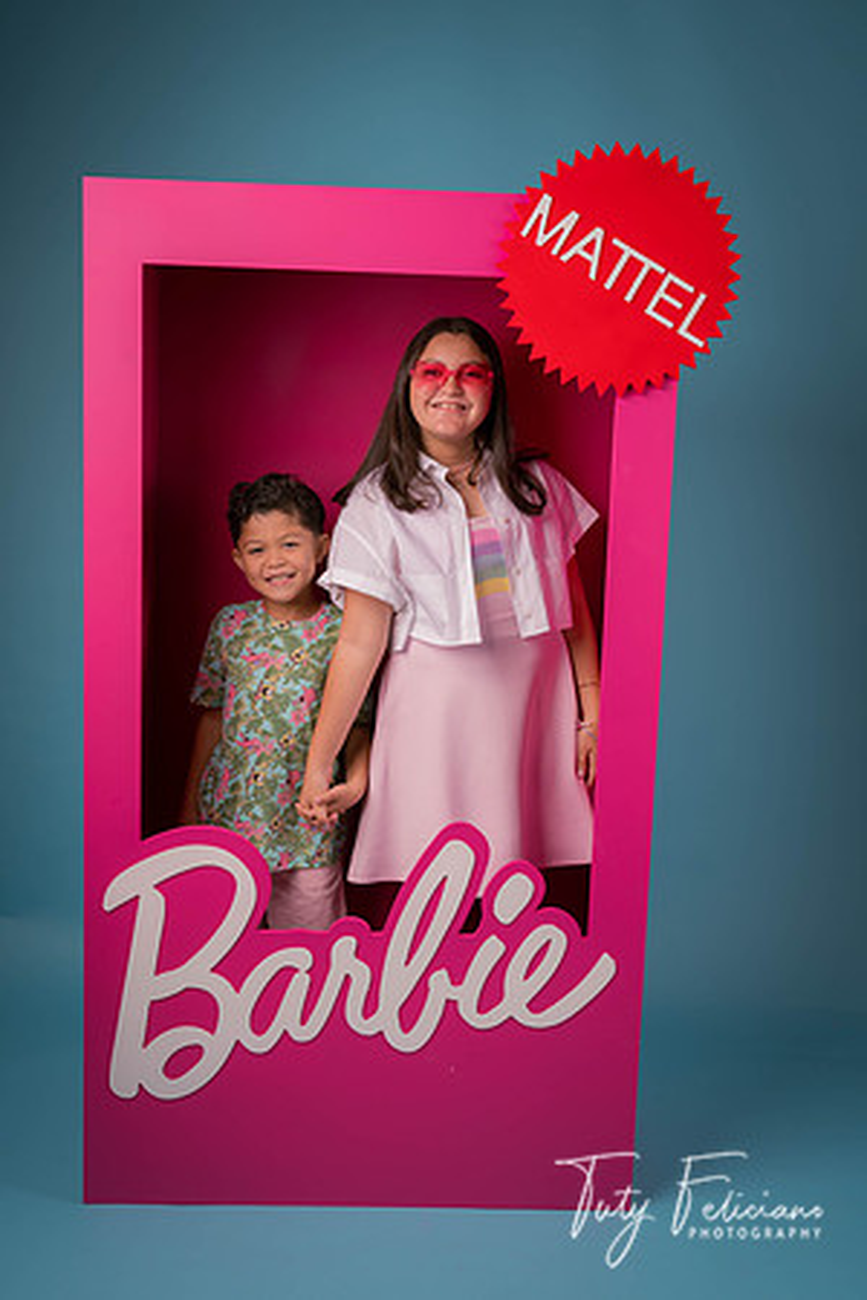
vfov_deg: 49.6
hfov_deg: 34.2
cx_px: 434
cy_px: 650
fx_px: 1409
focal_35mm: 39
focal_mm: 39
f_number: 7.1
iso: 125
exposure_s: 1/125
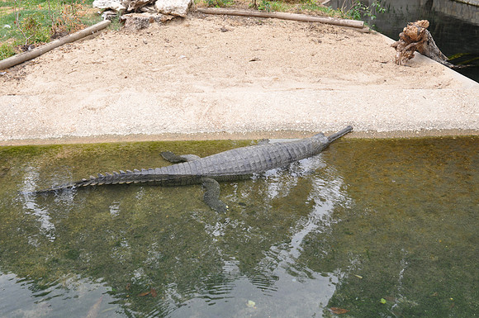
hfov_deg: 53.2
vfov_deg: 36.8
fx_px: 478
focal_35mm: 36
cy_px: 159
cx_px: 240
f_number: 6.3
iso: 200
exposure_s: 1/200
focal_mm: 24
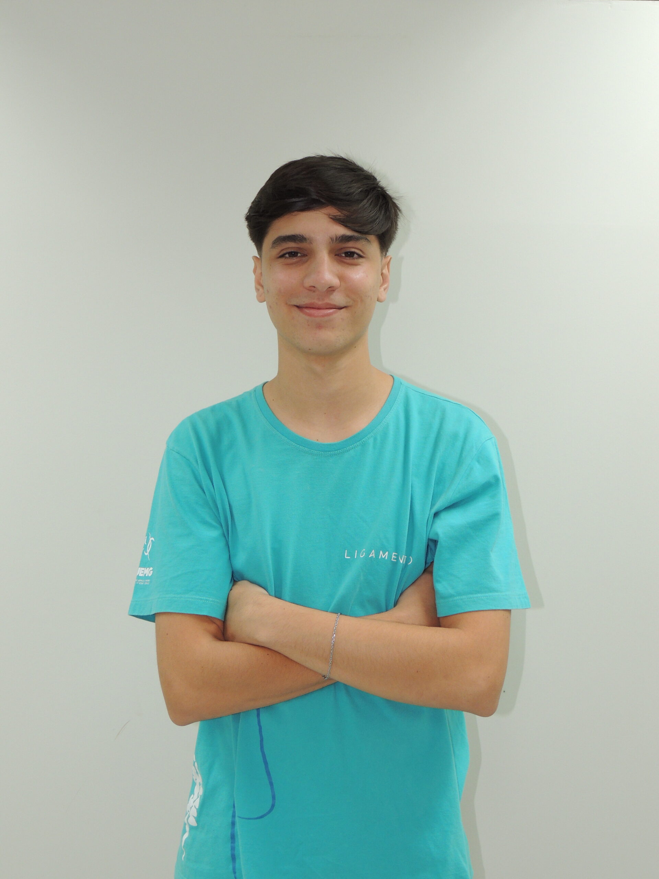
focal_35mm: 47
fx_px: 1193
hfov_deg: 30.9
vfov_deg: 40.4
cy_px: 440
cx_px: 330
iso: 250
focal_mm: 8.3
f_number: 3.5
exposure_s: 1/50
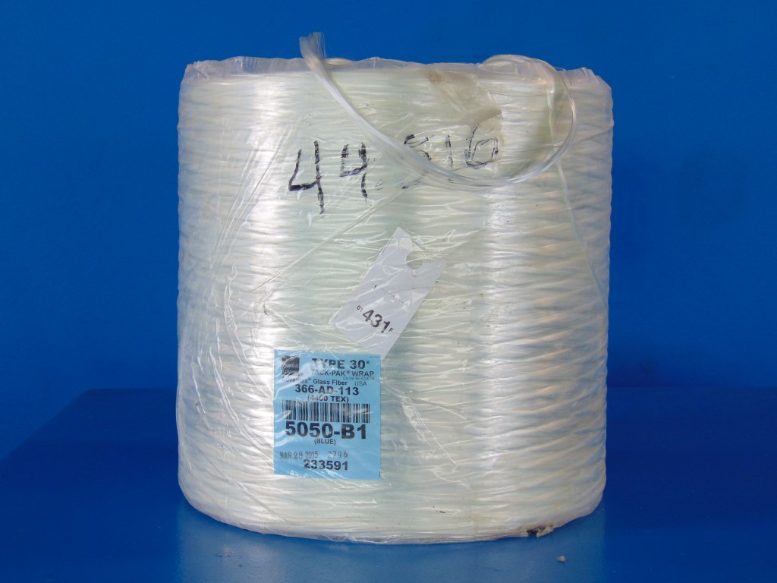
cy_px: 292
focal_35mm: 60
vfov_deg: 24.4
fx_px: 1347
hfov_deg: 32.2
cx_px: 388
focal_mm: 10.8
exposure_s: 1/60
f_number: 3.6
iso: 80
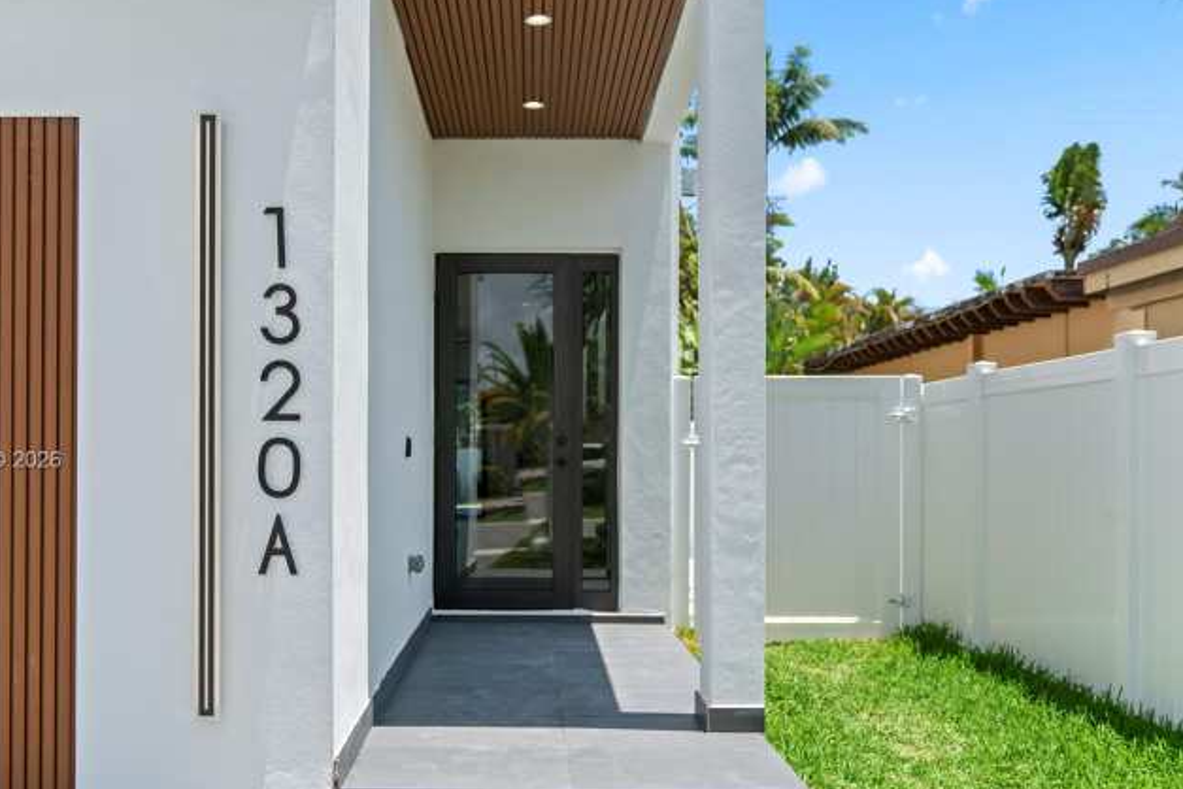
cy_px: 462
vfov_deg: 35.8
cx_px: 523
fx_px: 1216
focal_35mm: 37
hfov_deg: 51.8
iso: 100
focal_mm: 29
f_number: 2.8
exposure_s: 1/640
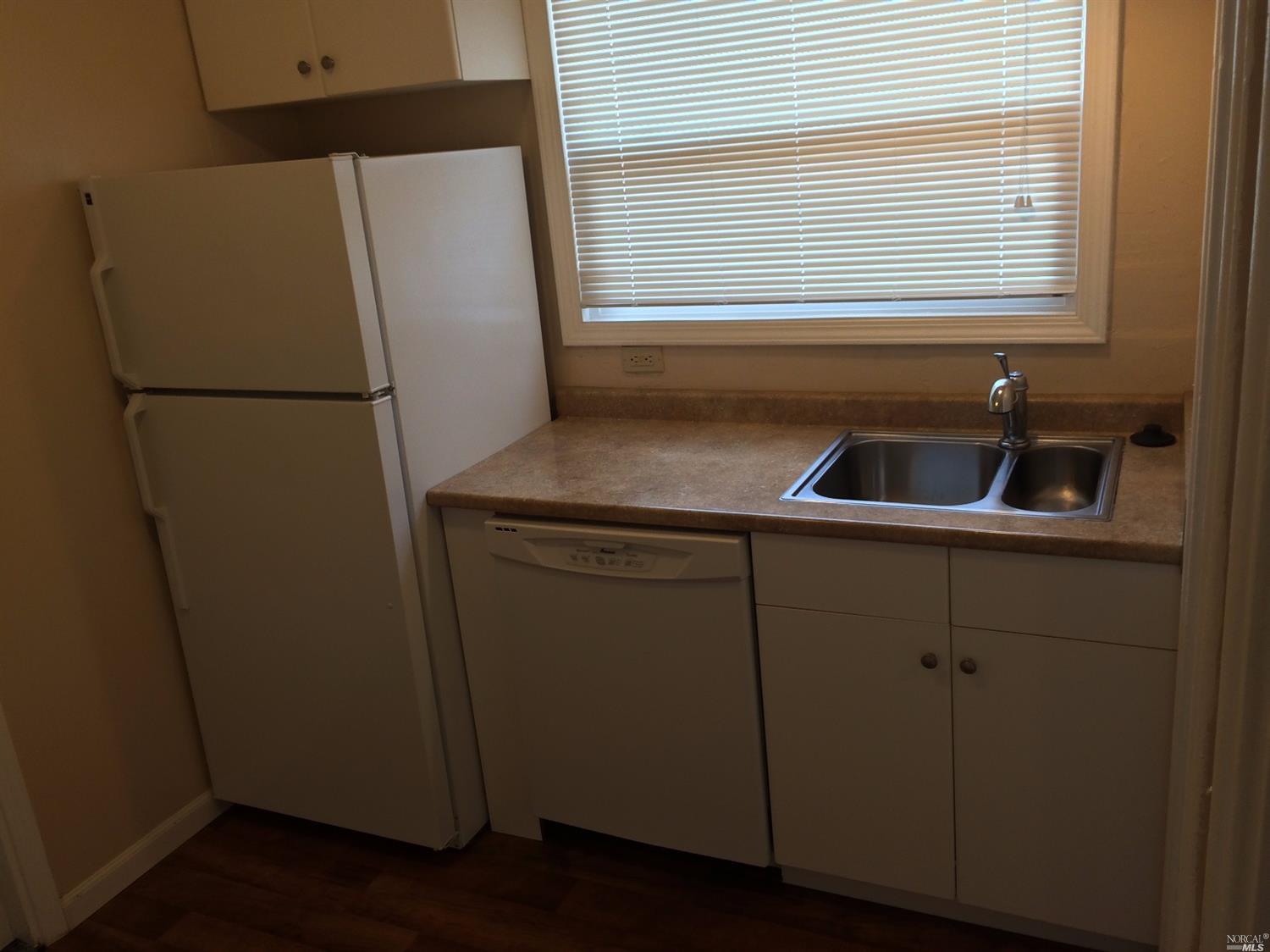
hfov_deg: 61.7
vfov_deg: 48.2
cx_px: 635
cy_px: 476
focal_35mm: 29
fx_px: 1064
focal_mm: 4.15
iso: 50
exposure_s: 1/60
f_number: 2.2
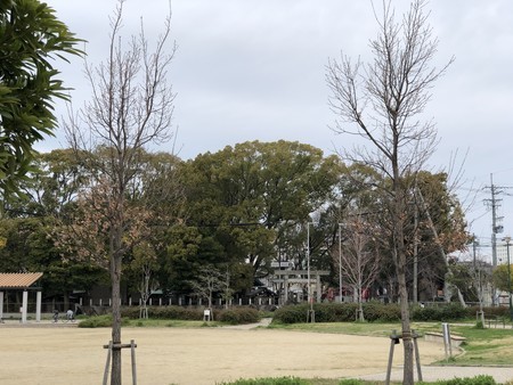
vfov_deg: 25.7
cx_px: 256
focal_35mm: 57
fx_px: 845
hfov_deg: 33.8
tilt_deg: +6.1
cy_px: 192
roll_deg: -0.1
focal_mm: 6.6
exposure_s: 1/245
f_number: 2.8
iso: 20
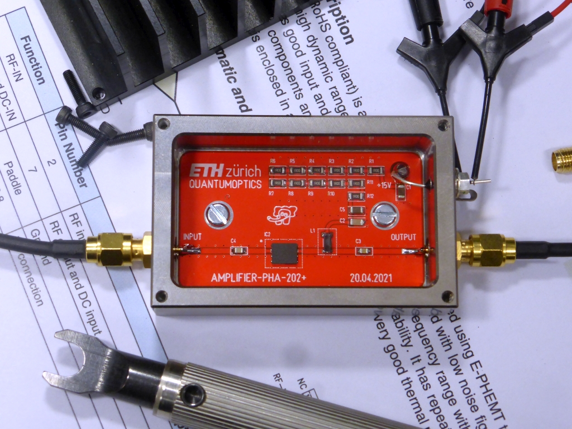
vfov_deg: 17.4
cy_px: 214
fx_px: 1405
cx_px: 286
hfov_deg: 23.0
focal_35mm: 85
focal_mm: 14.2
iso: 400
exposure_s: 1/30
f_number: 5.1
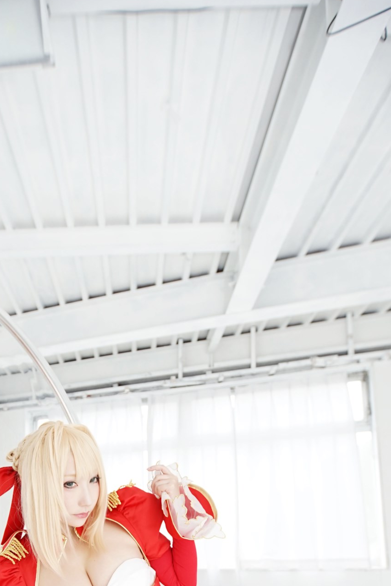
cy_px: 506
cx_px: 112
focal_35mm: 30
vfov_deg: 55.3
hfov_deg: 42.6
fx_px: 489
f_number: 2.8
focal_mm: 16
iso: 500
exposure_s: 1/125
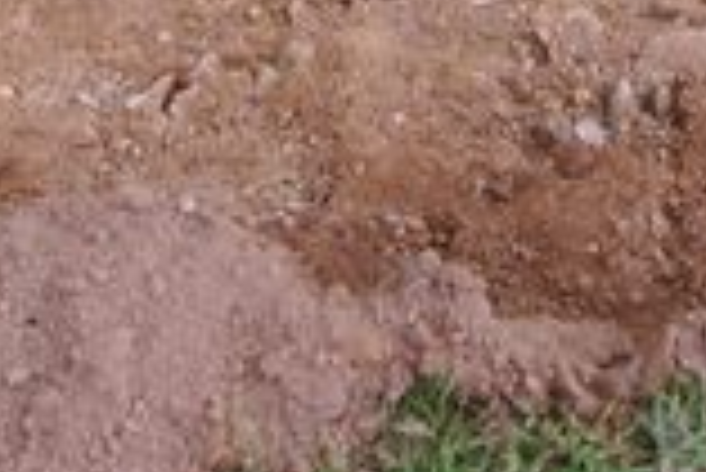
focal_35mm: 150
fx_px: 2952
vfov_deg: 8.5
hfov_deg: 13.5
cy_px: -569
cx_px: 652
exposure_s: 1/125
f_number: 5.6
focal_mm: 21
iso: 200
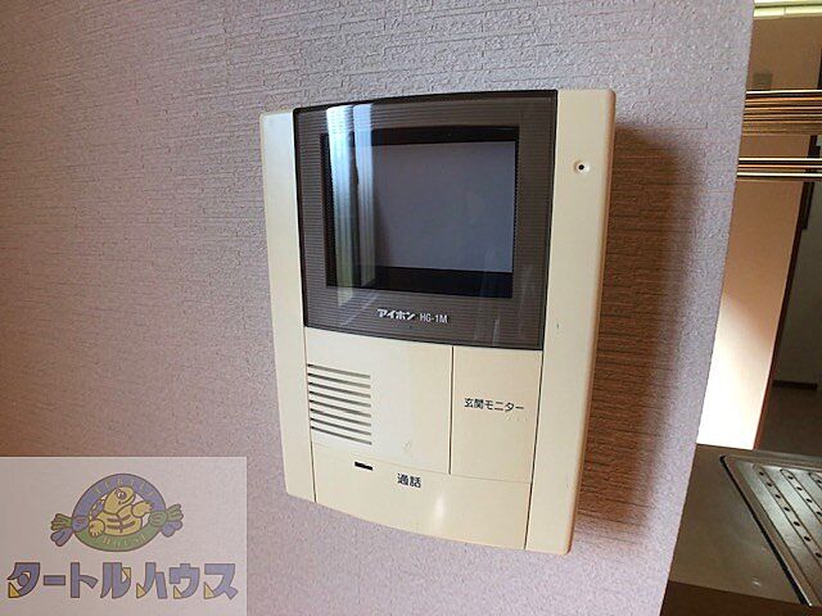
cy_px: 308
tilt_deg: -17.0
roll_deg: +0.3
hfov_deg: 63.4
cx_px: 411
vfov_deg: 49.7
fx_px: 665
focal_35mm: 28
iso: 32
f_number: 1.8
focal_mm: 4
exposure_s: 1/30
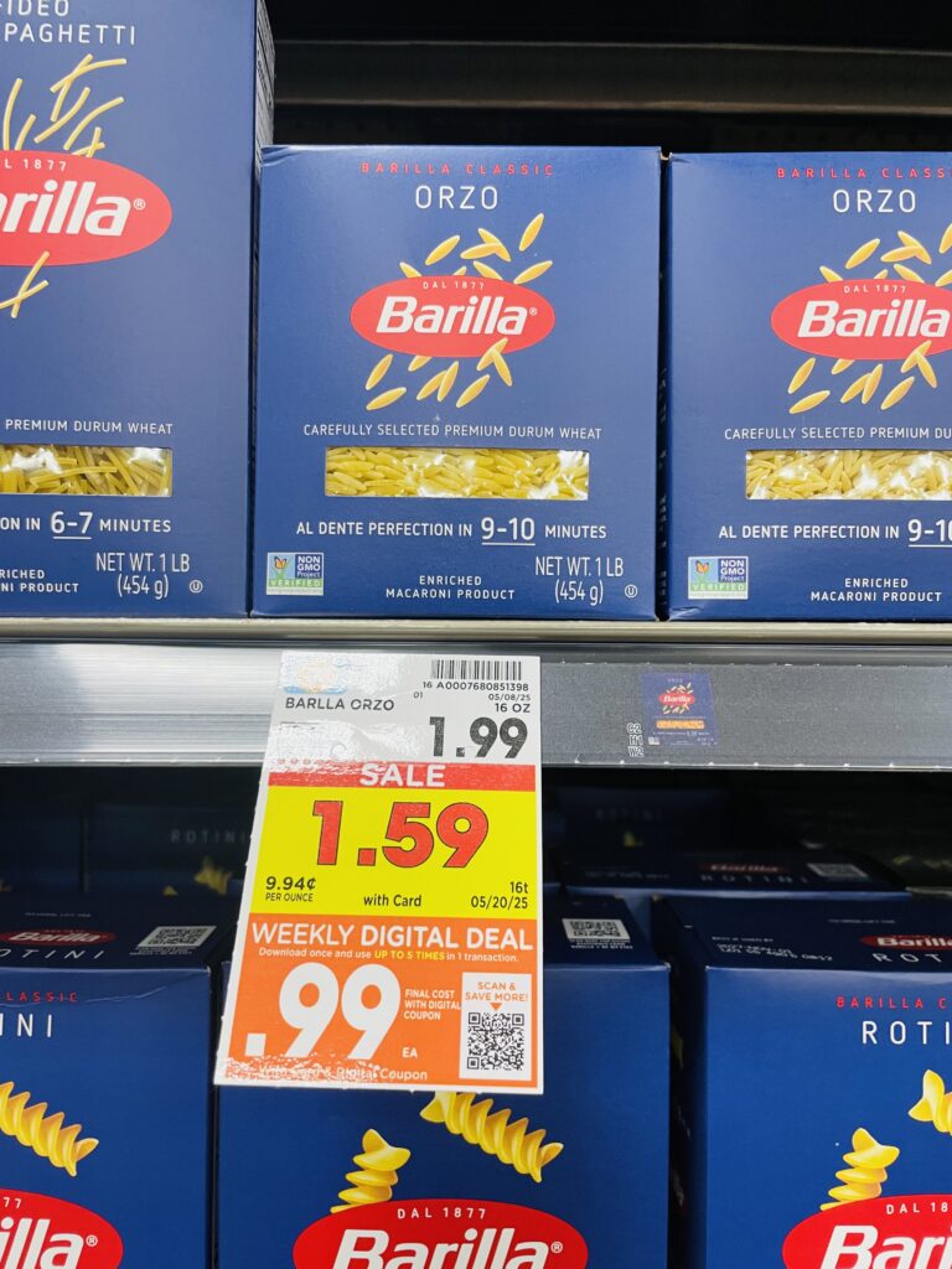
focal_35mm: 26
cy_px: 634
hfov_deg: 53.1
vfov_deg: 67.3
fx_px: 953
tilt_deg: +0.1
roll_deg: +0.3
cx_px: 476
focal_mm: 4.2
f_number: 1.6
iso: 100
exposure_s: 1/60
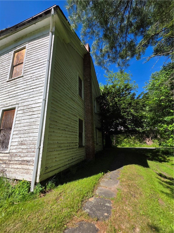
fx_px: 87
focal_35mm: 13
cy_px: 116
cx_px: 87
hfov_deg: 89.9
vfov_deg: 106.2
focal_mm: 2.2
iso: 40
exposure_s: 1/2169
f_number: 1.9
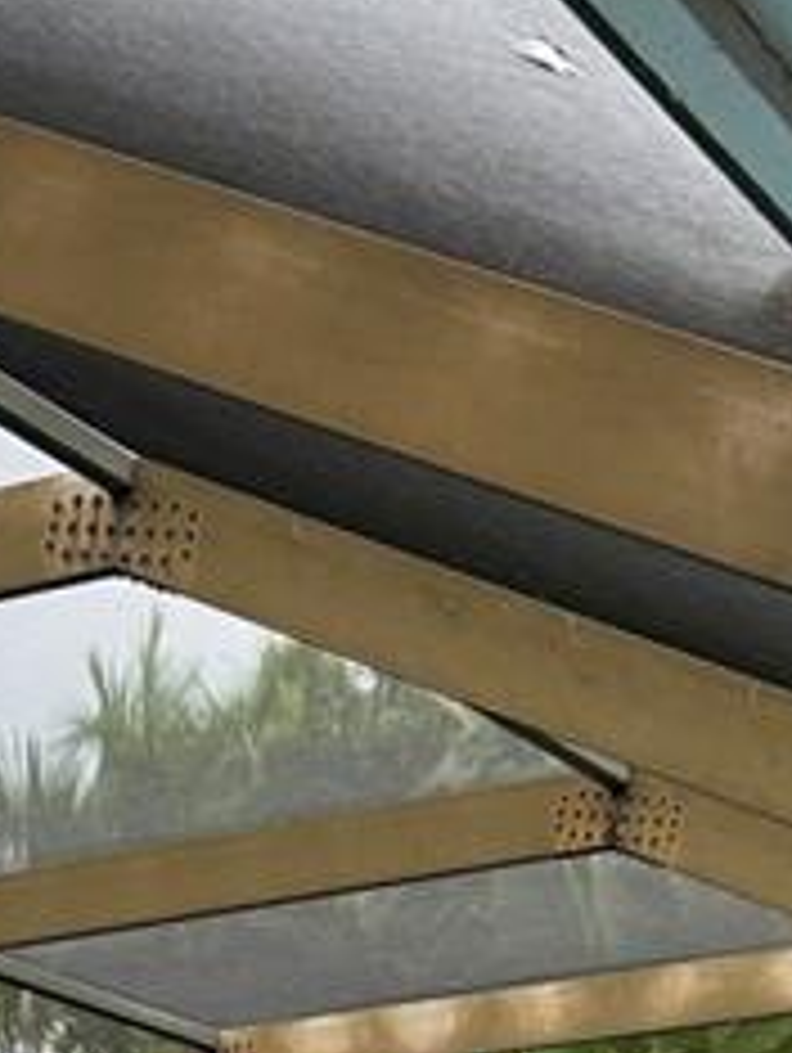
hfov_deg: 11.7
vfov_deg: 14.0
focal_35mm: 123
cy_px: 1948
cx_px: -310
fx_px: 3745
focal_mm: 6.76
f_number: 1.78
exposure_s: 1/925
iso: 80
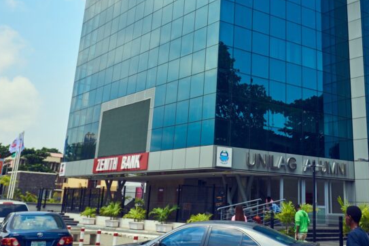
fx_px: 503
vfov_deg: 26.7
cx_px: 242
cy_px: 27
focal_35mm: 49
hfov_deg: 39.9
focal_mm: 26
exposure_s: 1/1250
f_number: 4
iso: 200
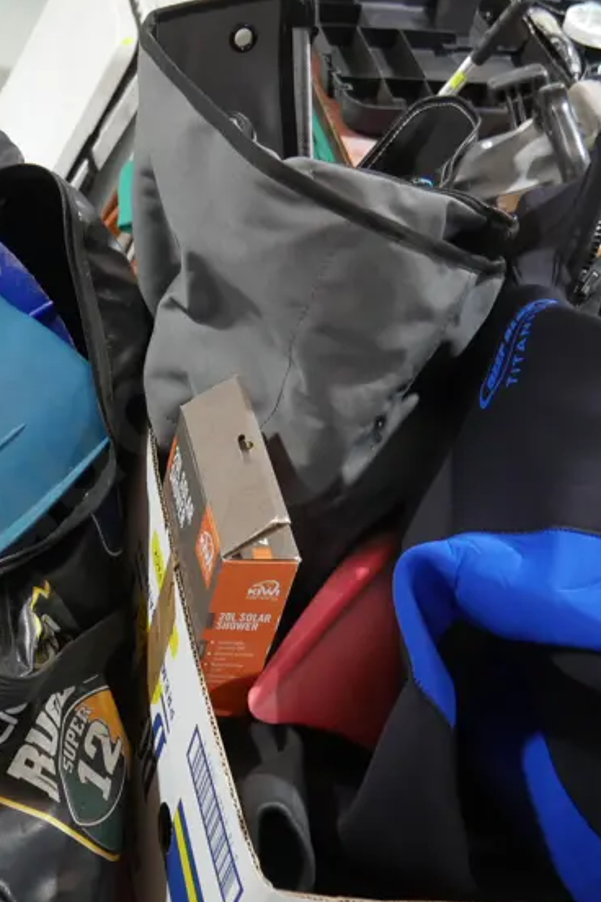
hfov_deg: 24.5
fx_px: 1352
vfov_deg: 36.9
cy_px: 456
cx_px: 88
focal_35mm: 54
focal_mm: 14
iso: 1250
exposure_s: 1/60
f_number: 3.5
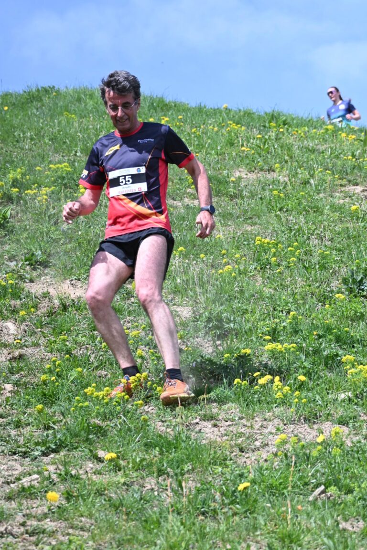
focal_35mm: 158
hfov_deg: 8.7
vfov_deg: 13.0
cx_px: 184
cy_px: 275
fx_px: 2408
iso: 2000
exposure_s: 1/4000
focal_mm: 105
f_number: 6.3
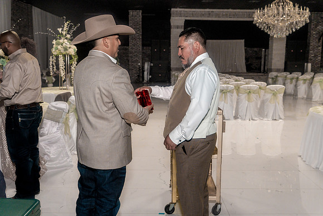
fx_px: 314
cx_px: 162
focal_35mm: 35
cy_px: 108
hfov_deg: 54.4
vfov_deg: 37.9
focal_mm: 35
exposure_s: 1/250
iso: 2000
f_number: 4
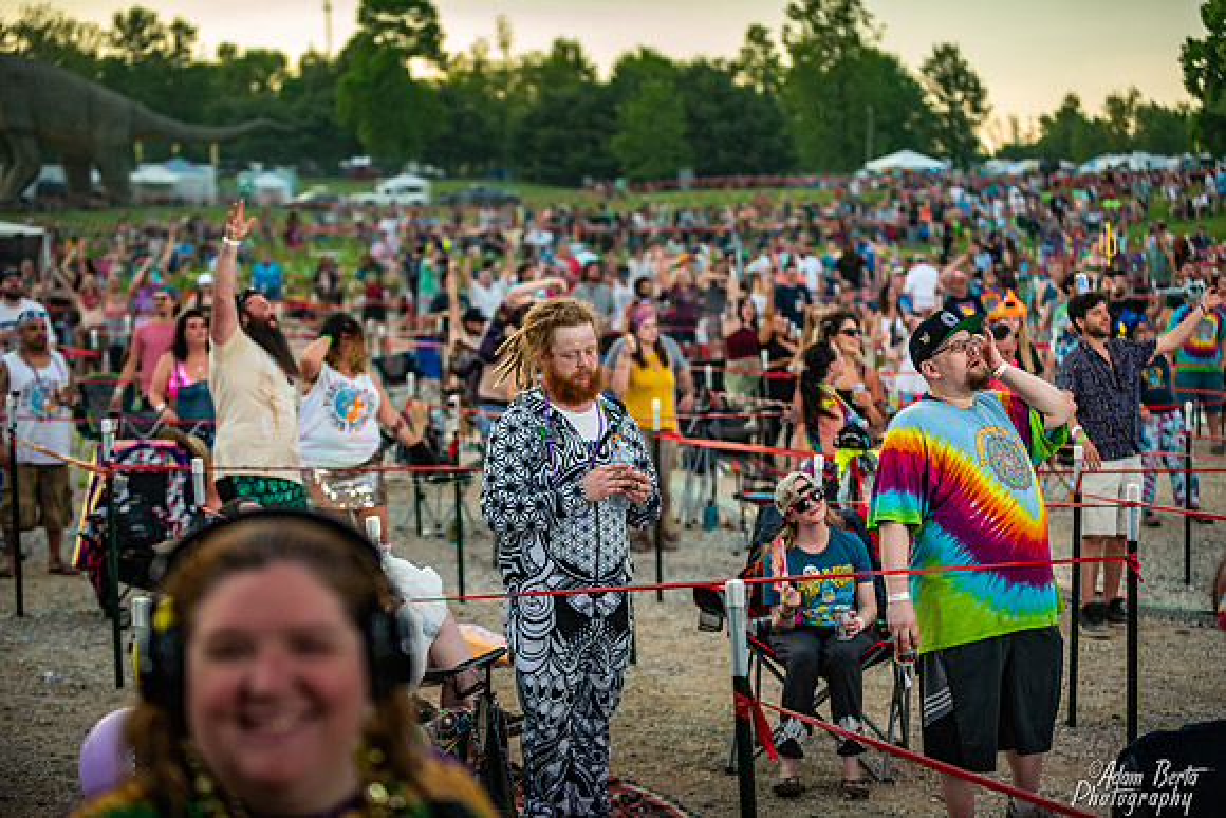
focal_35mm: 70
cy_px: 409
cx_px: 613
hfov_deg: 28.8
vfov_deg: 19.5
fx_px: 2384
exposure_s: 1/320
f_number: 2.8
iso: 500
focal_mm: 70
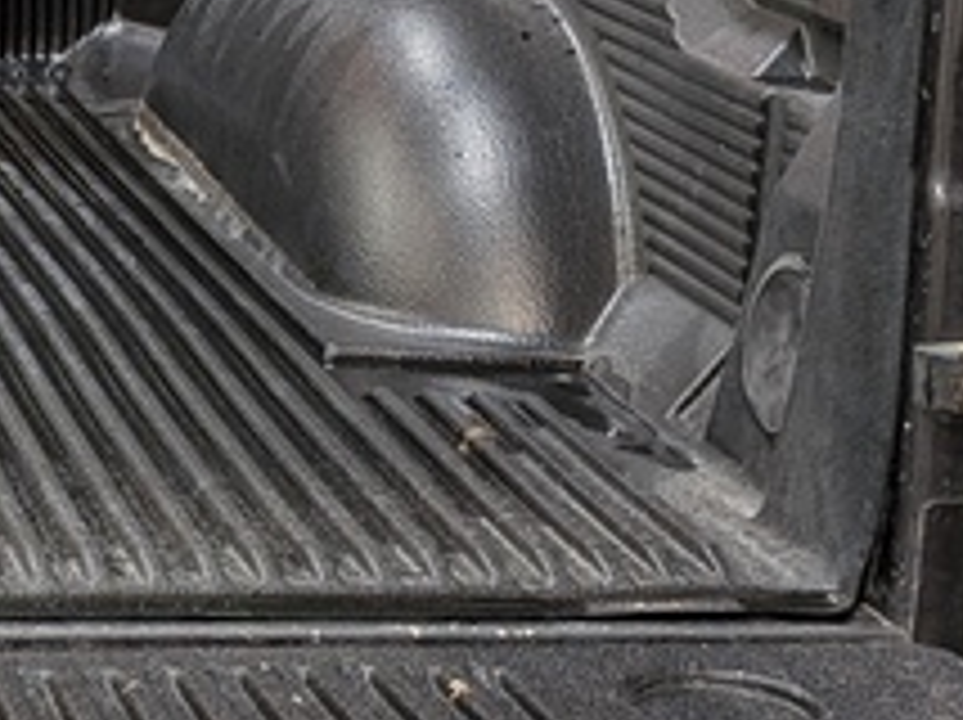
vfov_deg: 12.8
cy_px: 162
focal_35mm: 115
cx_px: -508
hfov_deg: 15.7
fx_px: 3196
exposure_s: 1/197
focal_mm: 4.53
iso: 26
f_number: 1.7
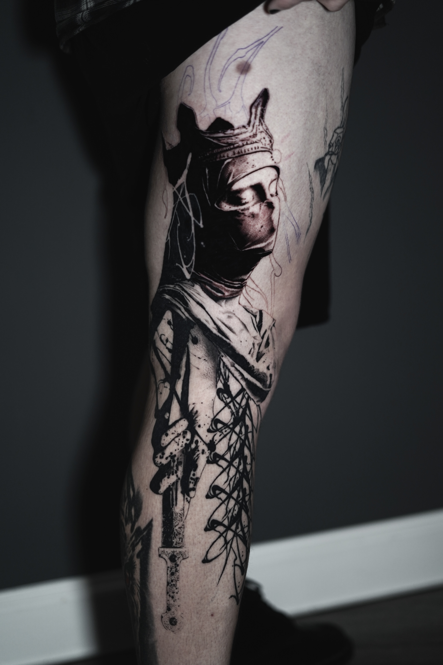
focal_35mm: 50
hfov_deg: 27.0
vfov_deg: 39.6
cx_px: 222
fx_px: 923
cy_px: 332
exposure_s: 1/80
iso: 500
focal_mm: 50
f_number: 1.8
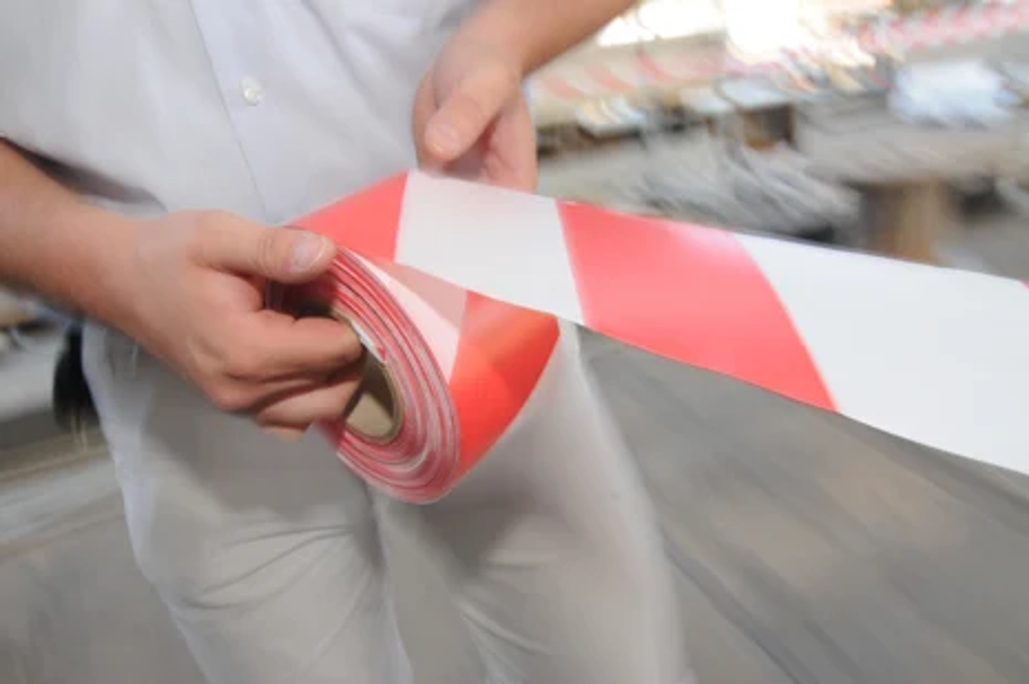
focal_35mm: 27
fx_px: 771
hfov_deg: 67.4
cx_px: 514
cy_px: 342
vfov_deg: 47.8
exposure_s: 1/13
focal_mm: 18
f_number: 11
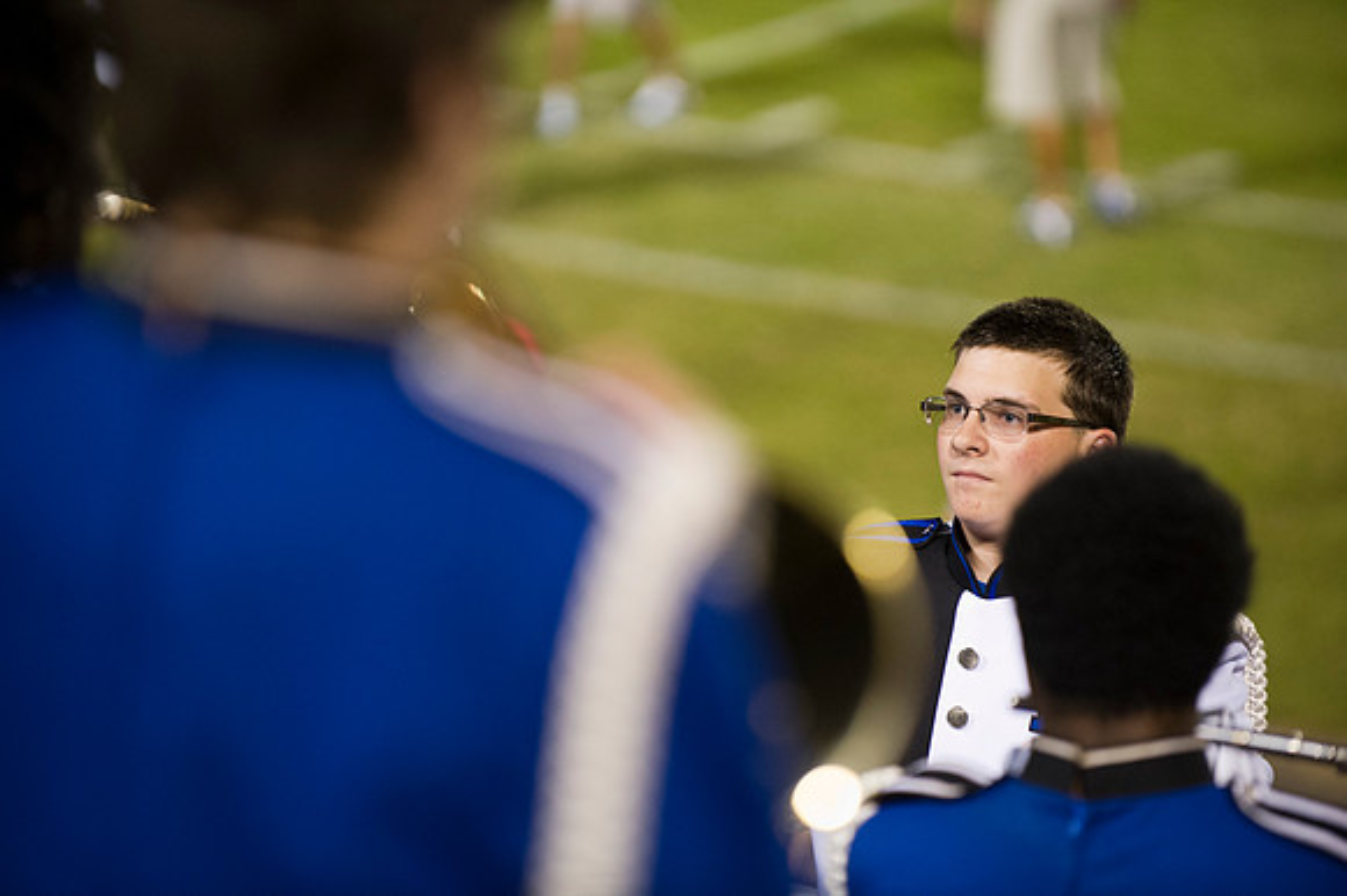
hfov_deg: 10.3
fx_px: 7479
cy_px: 448
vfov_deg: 6.9
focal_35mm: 200
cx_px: 674
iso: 4000
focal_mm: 200
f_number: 2.8
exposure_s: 1/125
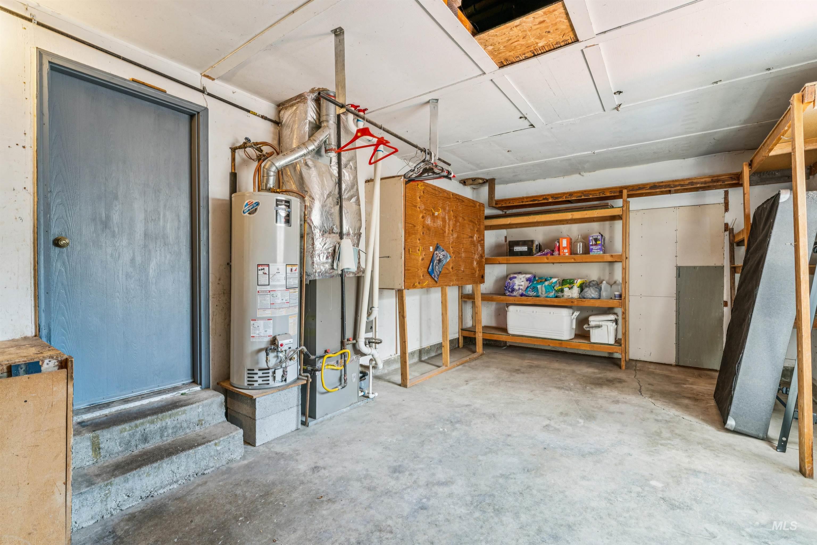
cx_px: 408
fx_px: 363
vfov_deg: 73.7
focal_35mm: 16
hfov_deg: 96.7
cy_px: 272
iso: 400
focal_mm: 16
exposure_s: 1/3.33
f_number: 13
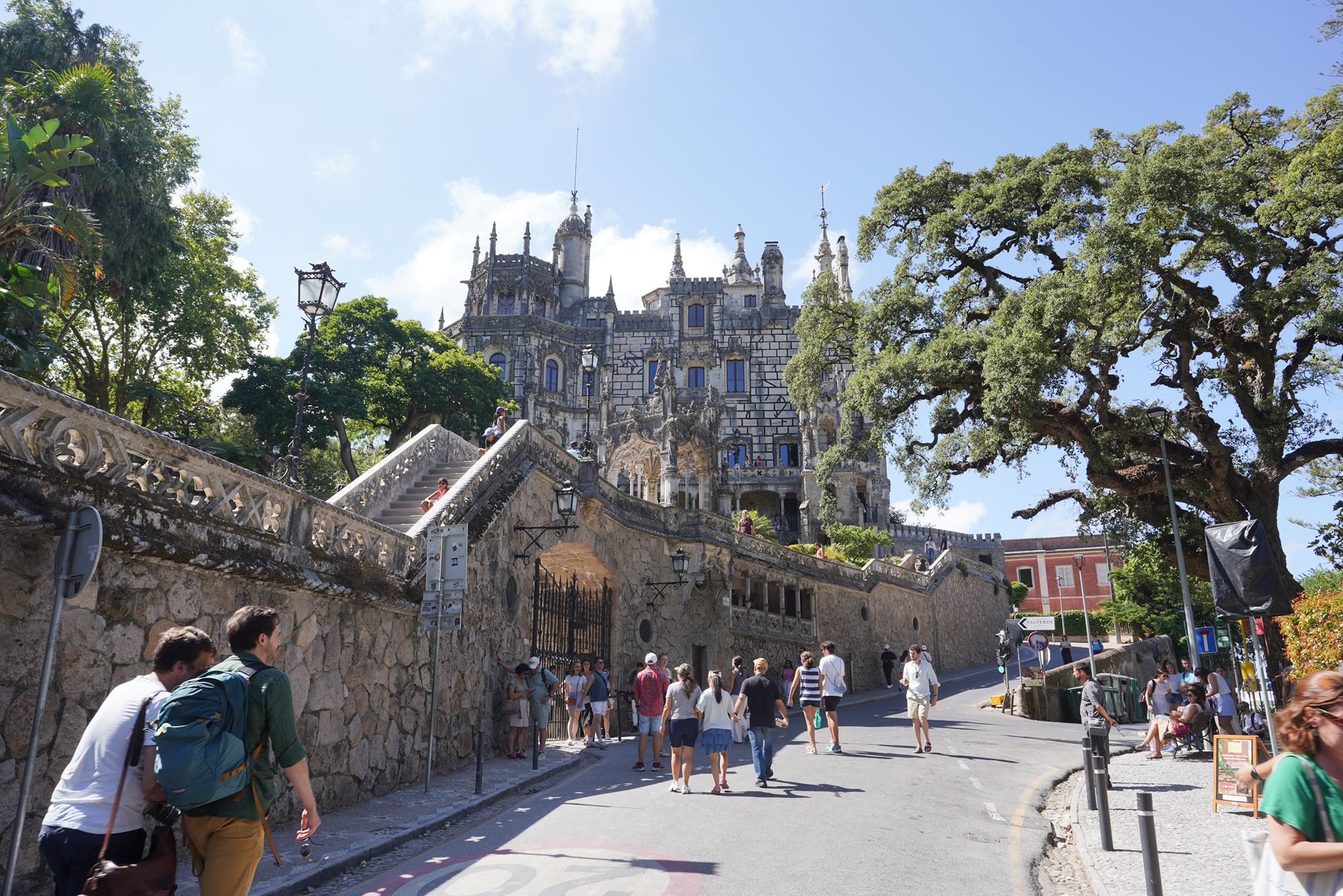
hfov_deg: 73.7
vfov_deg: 53.1
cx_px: 672
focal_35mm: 24
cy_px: 448
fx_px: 895
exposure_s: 1/100
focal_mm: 24
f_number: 10
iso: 100
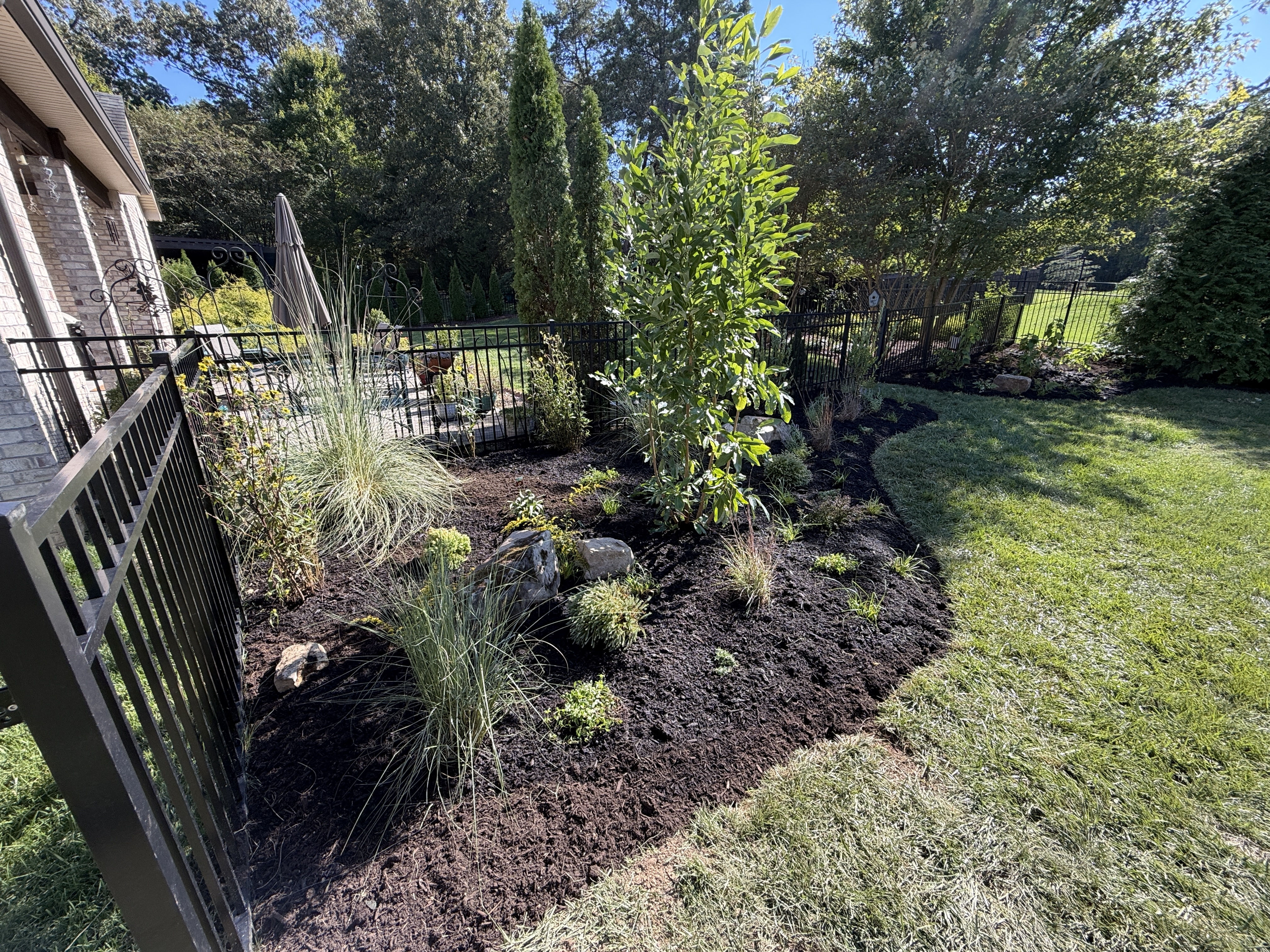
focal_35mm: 14
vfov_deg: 85.7
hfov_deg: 102.1
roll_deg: +1.4
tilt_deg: -18.3
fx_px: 514
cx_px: 635
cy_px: 476
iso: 50
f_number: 2.2
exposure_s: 1/265
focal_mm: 2.22
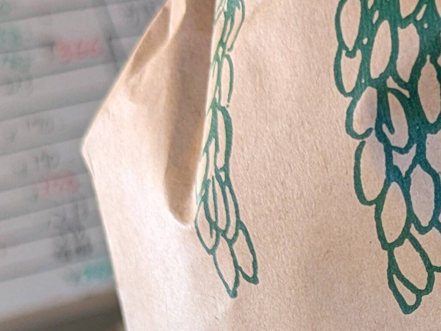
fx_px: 1415
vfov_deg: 12.3
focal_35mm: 111
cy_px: 579
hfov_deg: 16.5
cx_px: 611
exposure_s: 1/33.3
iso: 55
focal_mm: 5.43
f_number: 1.89
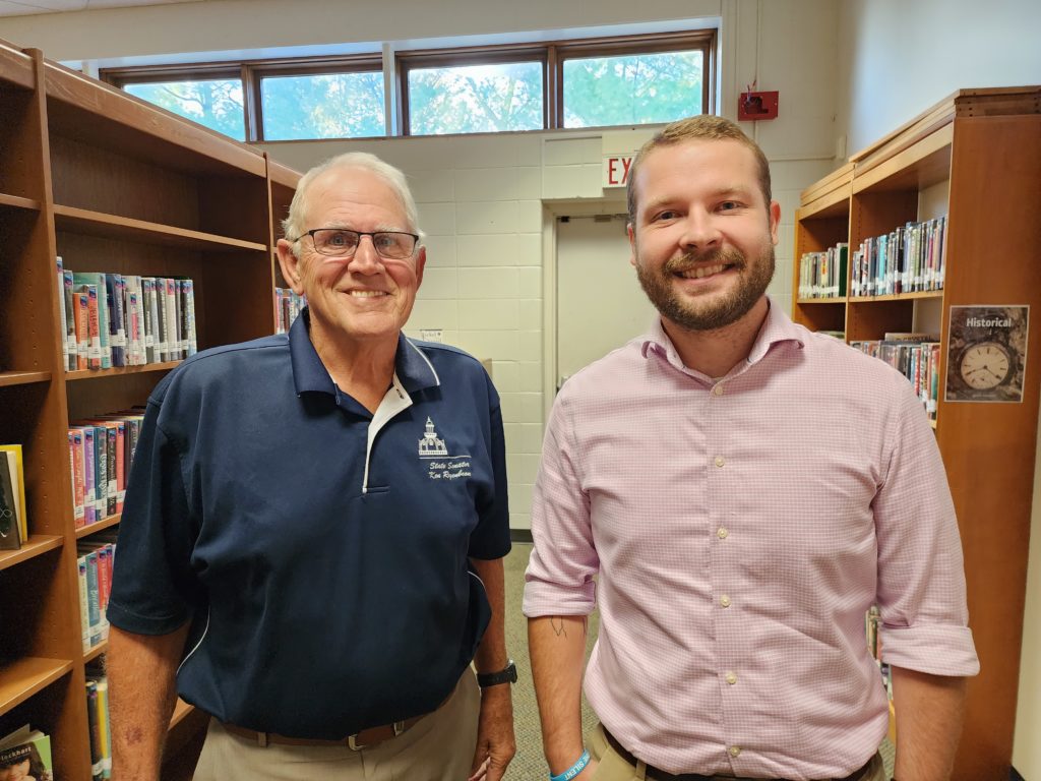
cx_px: 520
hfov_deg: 73.9
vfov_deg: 58.9
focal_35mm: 23
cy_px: 390
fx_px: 692
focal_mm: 6.4
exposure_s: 1/120
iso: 640
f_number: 1.8
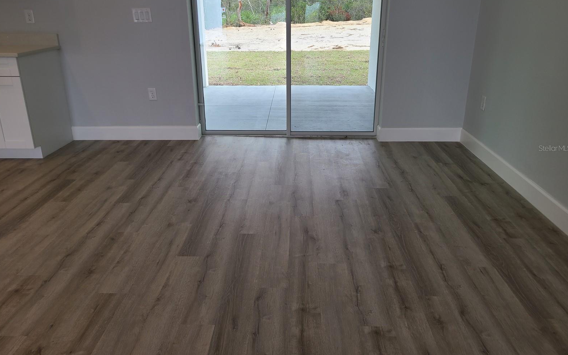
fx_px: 433
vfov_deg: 44.4
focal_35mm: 28
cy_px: 148
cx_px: 284
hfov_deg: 66.5
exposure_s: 1/131
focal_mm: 5.4
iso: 40
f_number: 1.8
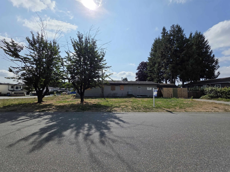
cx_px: 115
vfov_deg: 89.9
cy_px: 86
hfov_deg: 106.2
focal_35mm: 13
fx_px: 86
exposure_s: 1/4628
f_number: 1.9
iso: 40
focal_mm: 2.2
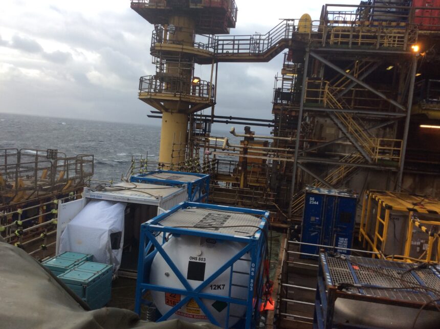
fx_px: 406
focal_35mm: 32
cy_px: 164
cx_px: 220
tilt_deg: -7.5
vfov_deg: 44.0
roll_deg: -5.8
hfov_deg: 56.9
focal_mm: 3.3
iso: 32
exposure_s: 1/369
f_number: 2.4
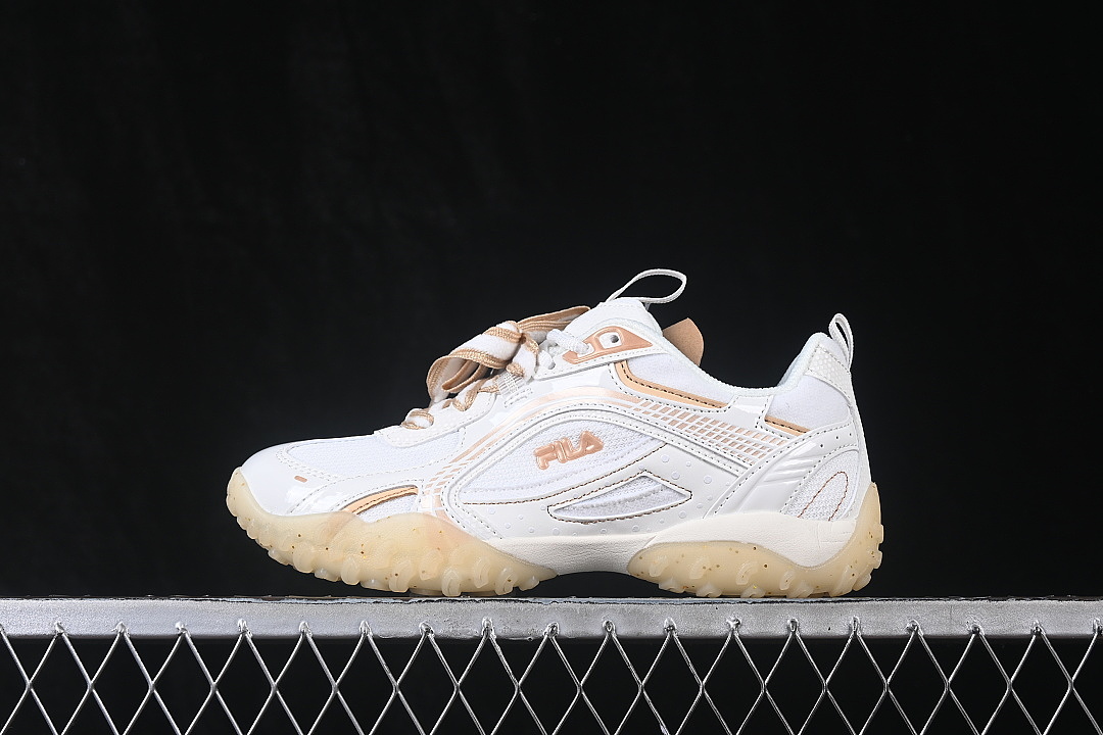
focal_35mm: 75
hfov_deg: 27.0
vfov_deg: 18.2
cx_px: 552
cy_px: 368
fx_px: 2298
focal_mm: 50
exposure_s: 1/80
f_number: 8
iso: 160
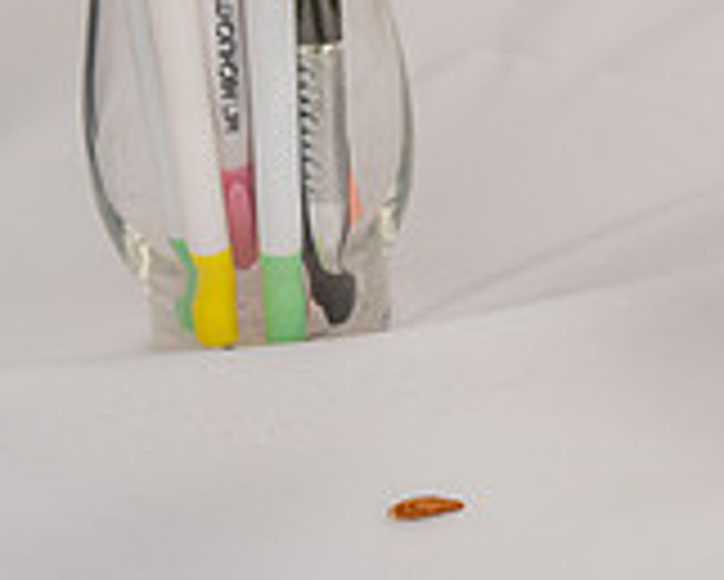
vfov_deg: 9.3
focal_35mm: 162
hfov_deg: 11.3
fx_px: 3473
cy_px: -227
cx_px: 1183
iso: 200
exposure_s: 1/125
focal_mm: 48
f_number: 5.6
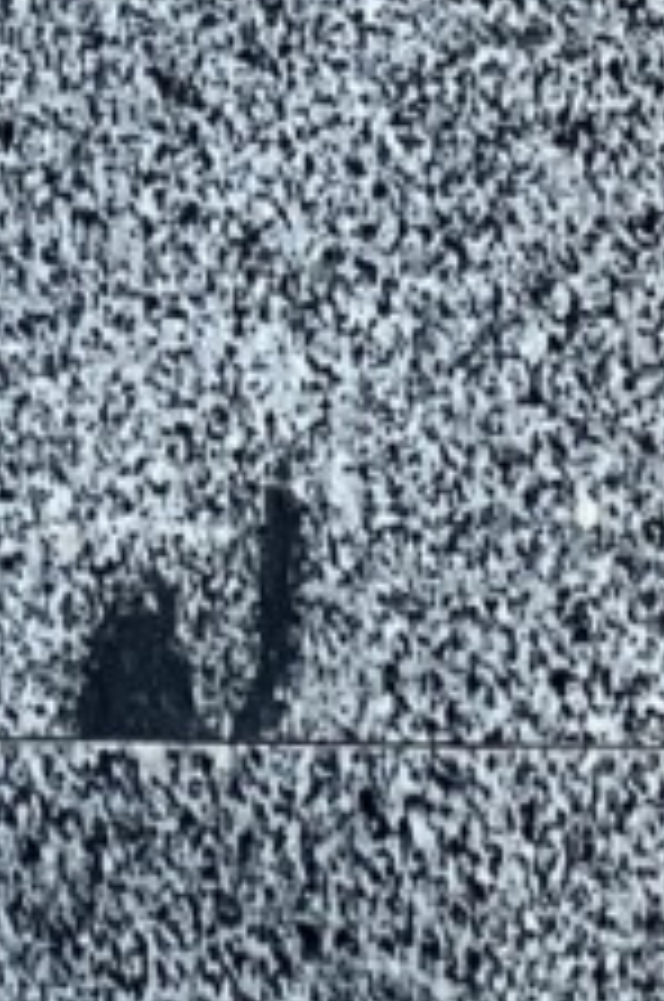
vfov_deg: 4.1
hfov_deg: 2.8
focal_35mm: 491
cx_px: -561
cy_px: -1672
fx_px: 13626
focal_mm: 9
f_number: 2.8
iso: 32
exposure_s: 1/121
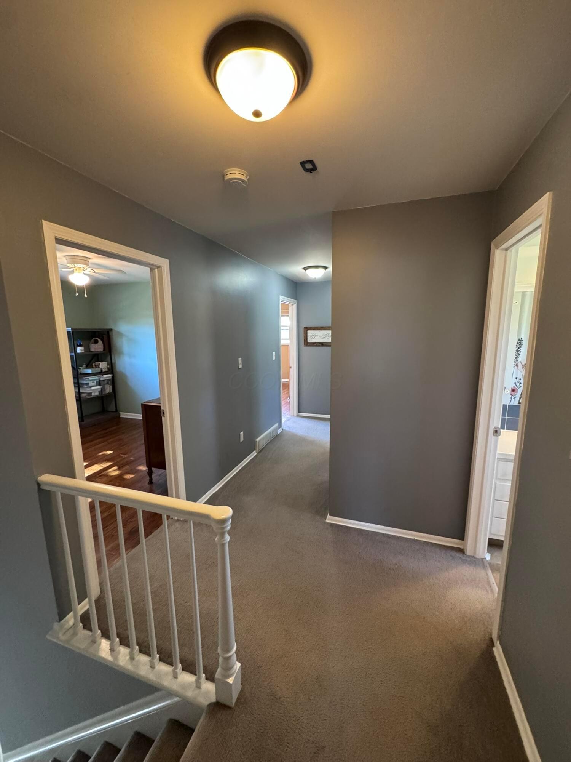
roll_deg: +0.8
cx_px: 286
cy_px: 381
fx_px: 308
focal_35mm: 14
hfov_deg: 85.7
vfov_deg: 102.1
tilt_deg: -9.4
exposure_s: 1/60
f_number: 2.2
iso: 500
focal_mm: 2.22
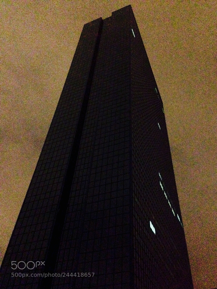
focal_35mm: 33
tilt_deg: +51.5
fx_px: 276
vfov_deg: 55.4
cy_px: 144
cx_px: 108
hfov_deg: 42.9
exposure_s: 1/15
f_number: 2.4
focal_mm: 4.12
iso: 3200
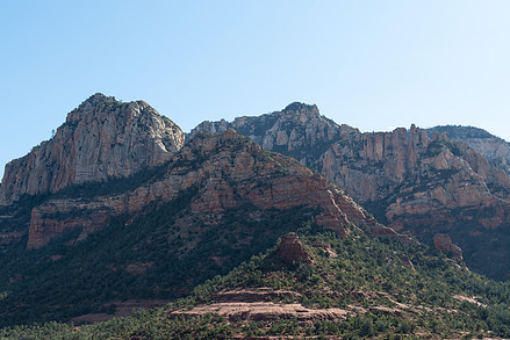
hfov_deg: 30.3
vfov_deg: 20.6
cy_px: 155
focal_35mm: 66
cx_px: 179
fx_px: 935
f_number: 5.6
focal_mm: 50
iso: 100
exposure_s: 1/800
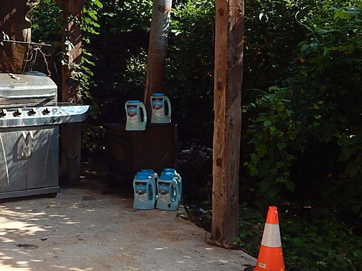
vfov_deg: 20.4
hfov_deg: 26.1
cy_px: 91
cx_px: 29
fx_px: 753
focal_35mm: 72
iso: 125
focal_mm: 5.6
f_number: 3.2
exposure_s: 1/640
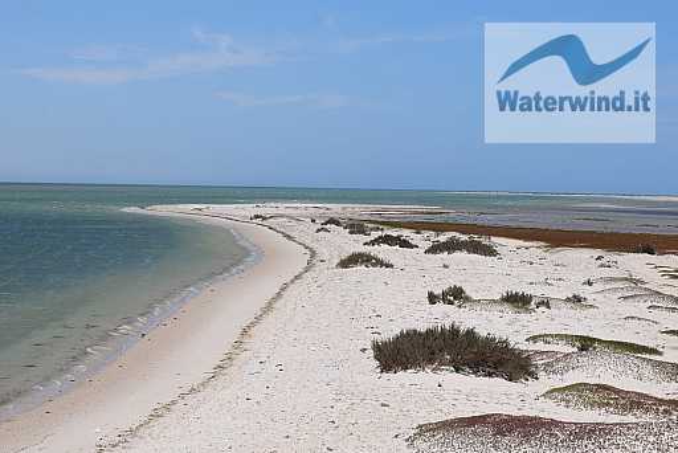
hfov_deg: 19.4
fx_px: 1979
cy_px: 226
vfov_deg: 13.1
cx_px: 339
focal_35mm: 105
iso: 200
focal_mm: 70
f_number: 11
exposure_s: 1/500
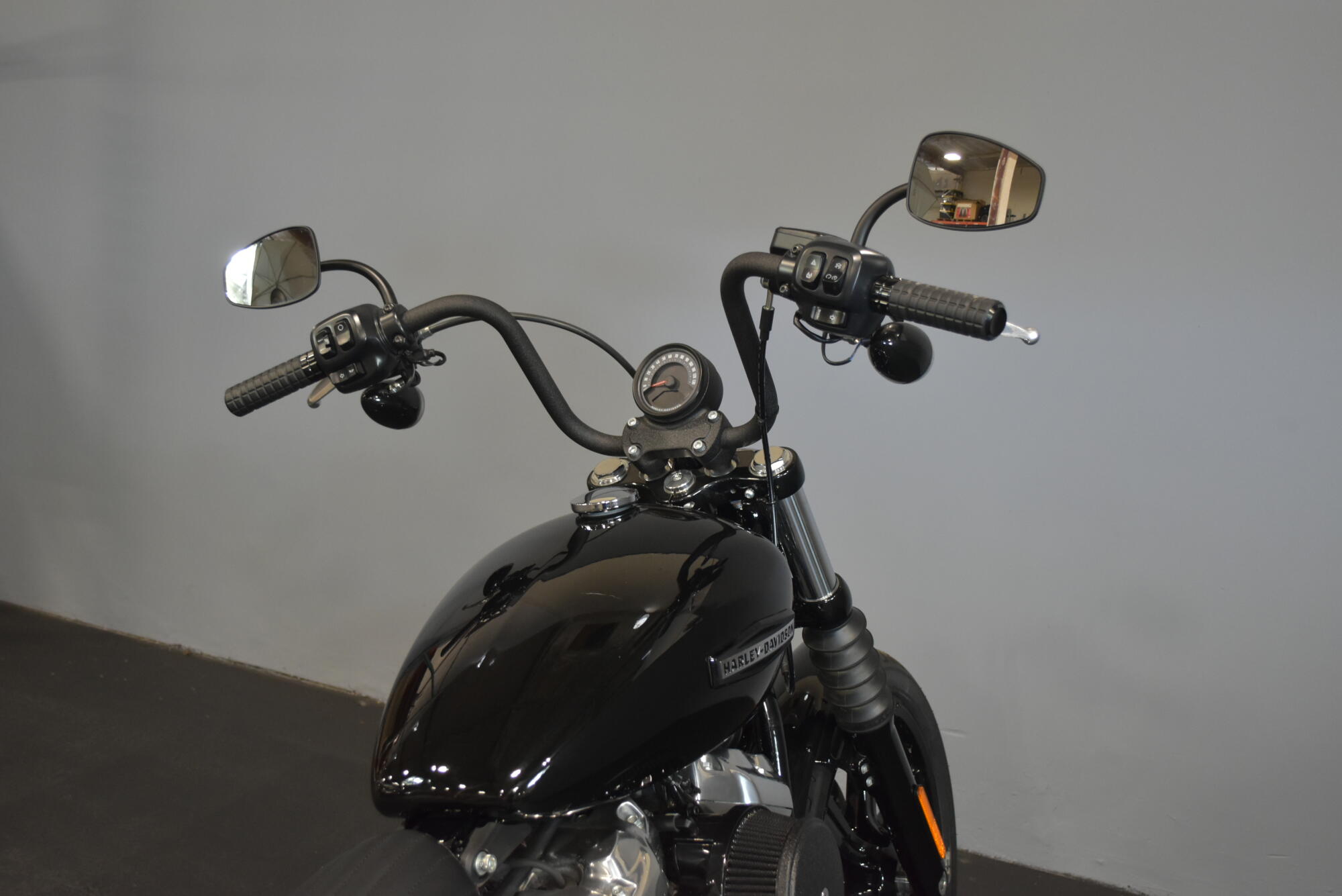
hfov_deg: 49.5
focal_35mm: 39
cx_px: 671
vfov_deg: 34.2
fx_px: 1454
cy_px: 448
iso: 1100
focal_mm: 26
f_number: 4.2
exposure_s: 1/30
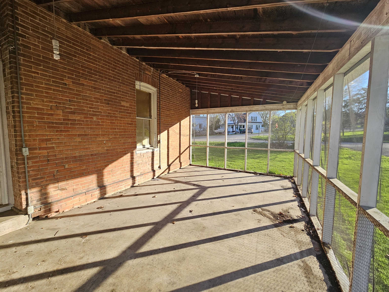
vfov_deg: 89.9
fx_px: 146
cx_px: 194
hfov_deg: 106.2
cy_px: 146
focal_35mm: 13
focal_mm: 2.2
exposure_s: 1/335
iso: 50
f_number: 2.2
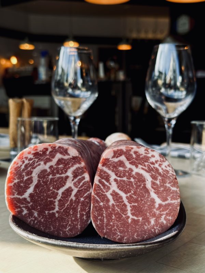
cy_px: 136
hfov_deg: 30.3
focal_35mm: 48
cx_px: 102
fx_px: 379
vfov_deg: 39.7
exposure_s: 1/100
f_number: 1.78
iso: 50
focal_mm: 6.86
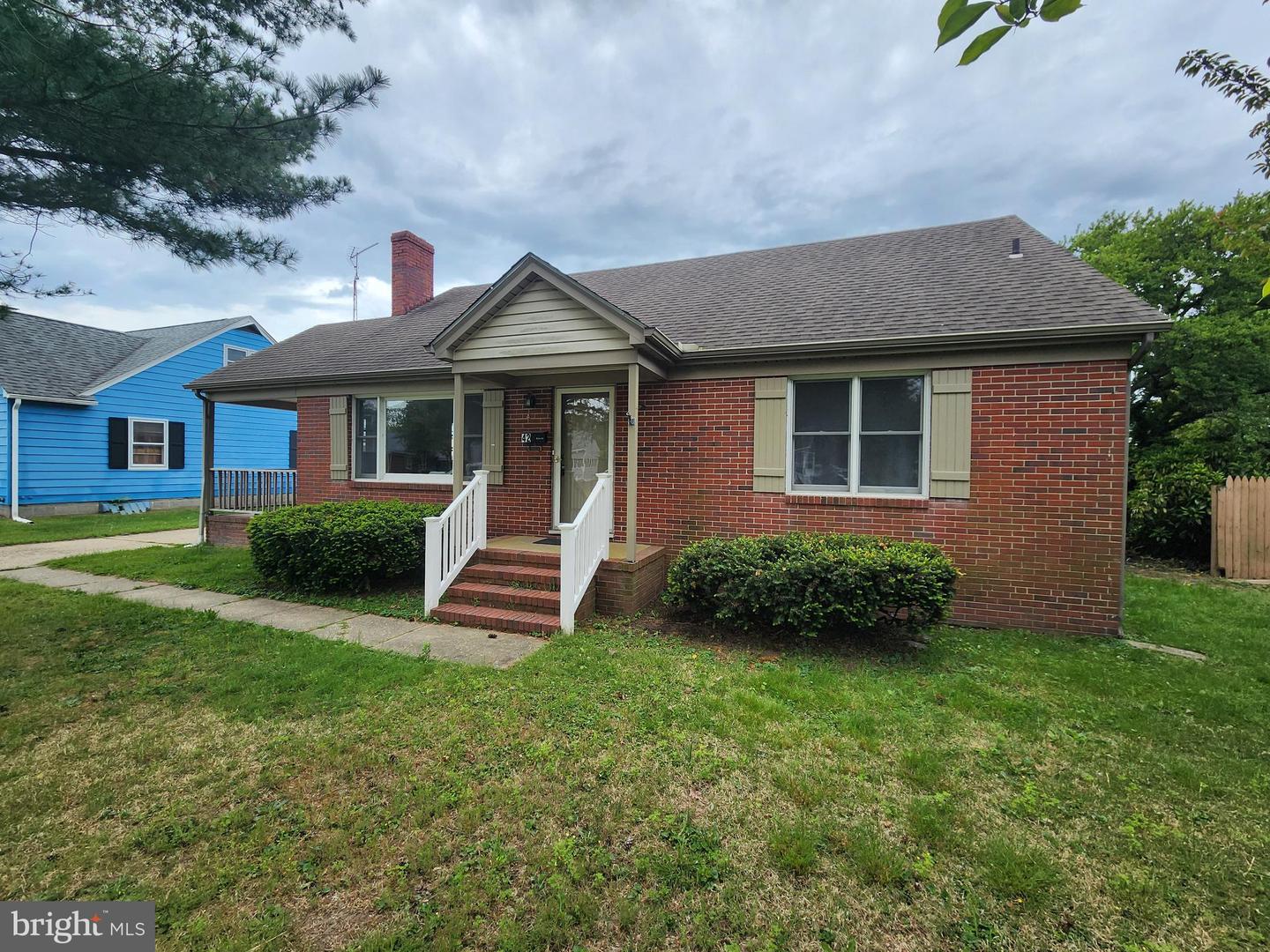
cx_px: 635
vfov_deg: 89.9
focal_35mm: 13
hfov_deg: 106.2
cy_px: 476
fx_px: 477
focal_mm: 2.2
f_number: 2.2
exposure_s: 1/859
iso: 50
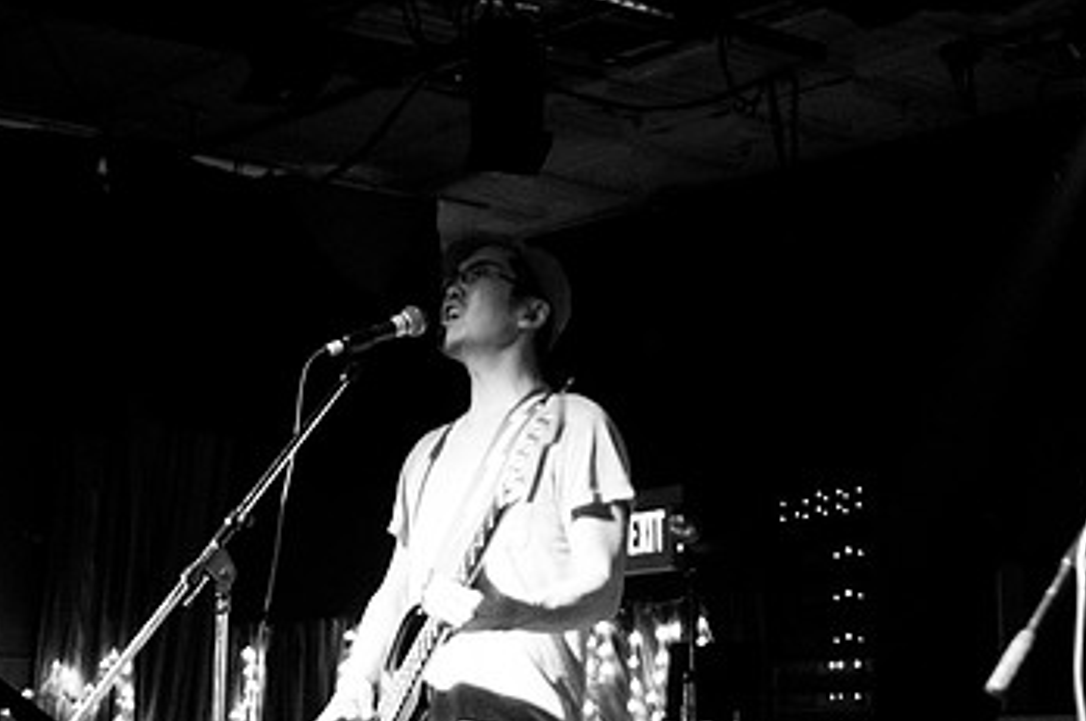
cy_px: 345
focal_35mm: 75
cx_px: 883
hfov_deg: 26.5
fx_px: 2259
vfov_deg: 18.1
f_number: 1.8
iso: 1000
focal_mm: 30
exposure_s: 1/40
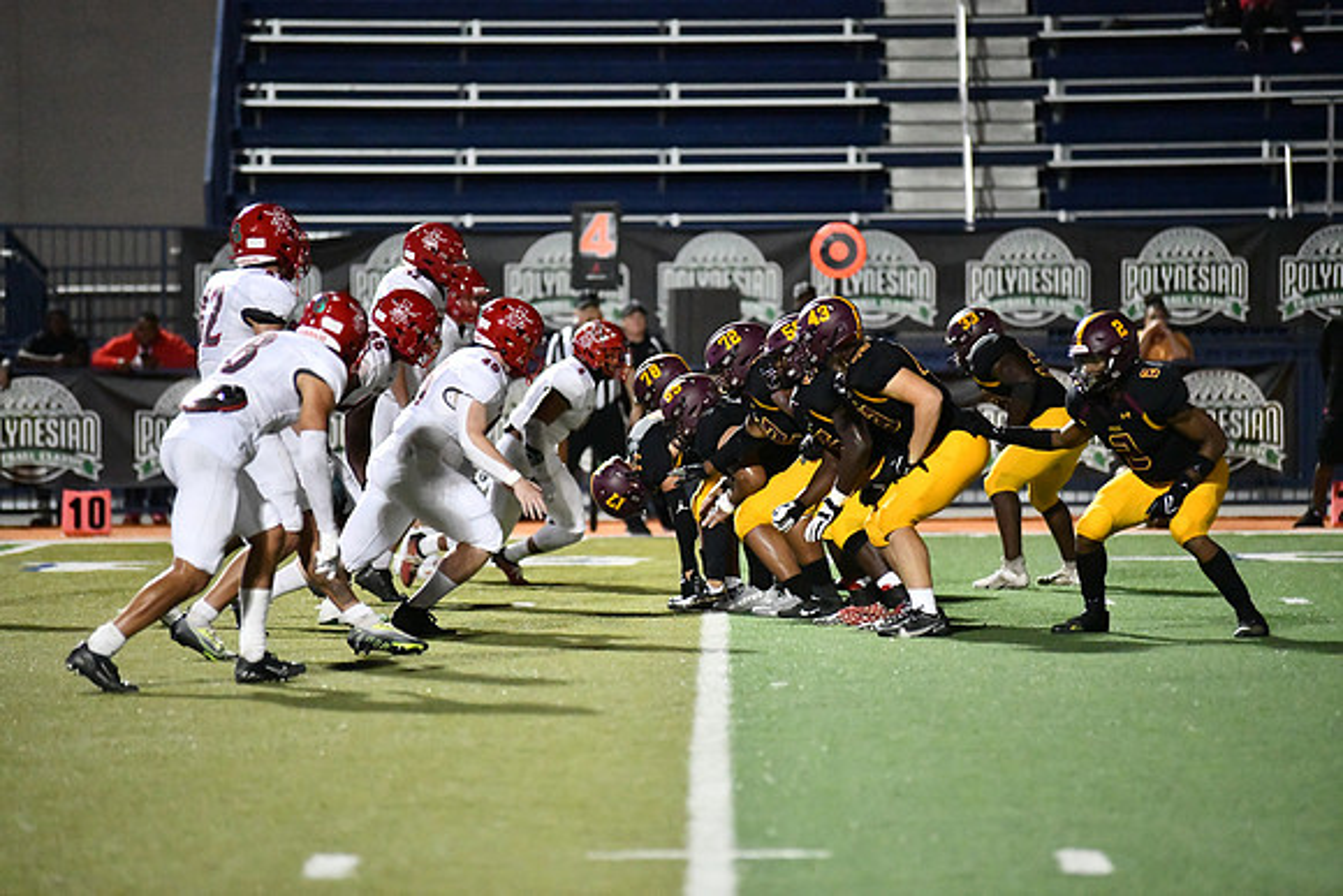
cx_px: 672
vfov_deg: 6.9
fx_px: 7463
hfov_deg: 10.3
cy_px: 448
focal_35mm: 200
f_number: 2.8
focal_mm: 200
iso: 18000
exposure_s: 1/3200
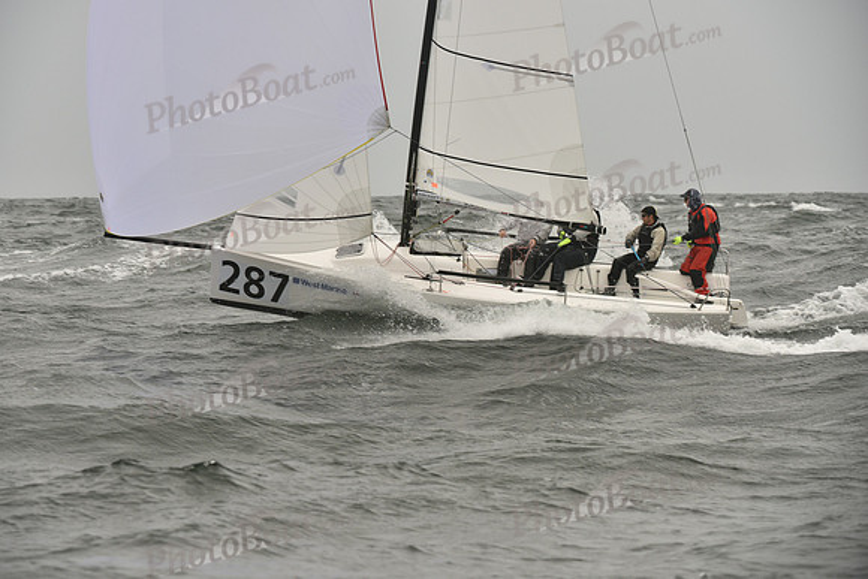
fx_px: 4823
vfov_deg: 6.9
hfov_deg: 10.3
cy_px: 290
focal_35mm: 200
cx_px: 434
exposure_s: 1/1250
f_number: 7.1
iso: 400
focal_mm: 200
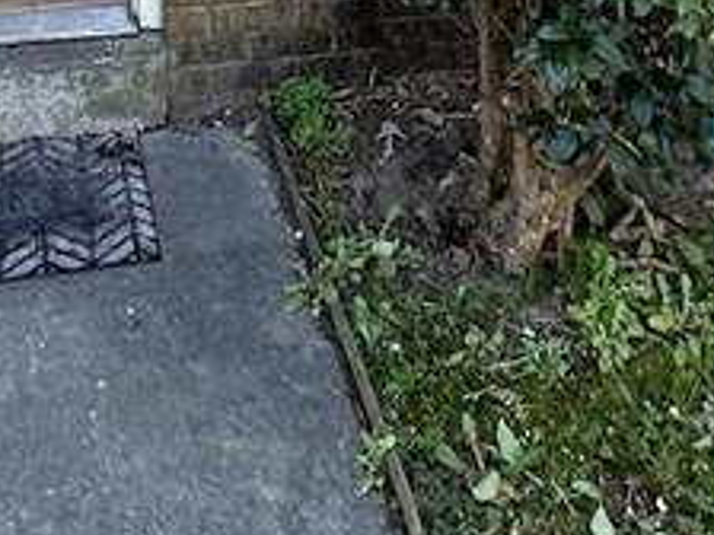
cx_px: 303
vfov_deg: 15.7
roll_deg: -0.5
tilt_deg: +4.5
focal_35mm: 64
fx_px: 1320
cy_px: -646
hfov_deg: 30.2
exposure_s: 1/171
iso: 40
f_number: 2.2
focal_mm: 2.22
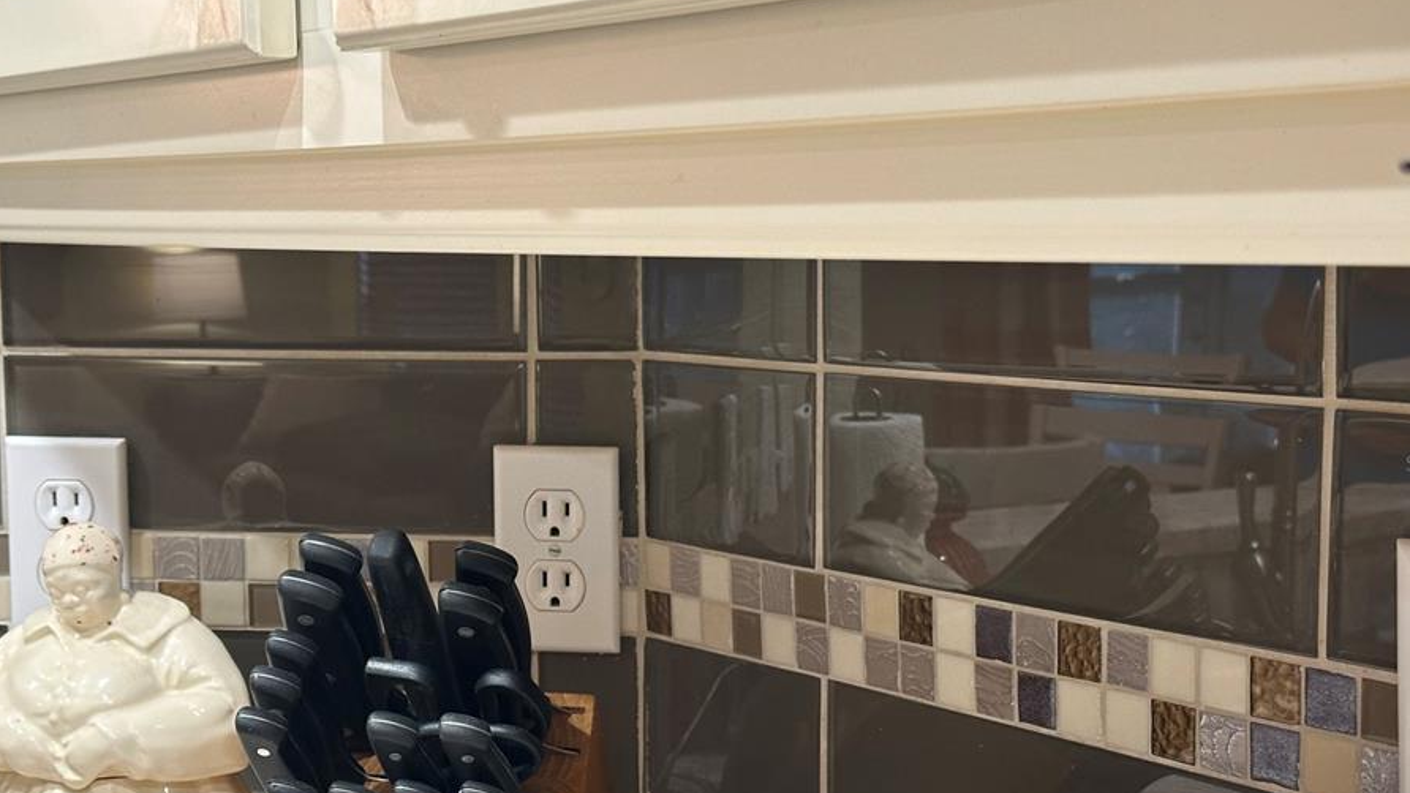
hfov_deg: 34.9
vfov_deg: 20.0
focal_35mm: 60
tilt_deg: -6.2
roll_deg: -0.3
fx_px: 2244
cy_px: 463
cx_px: 692
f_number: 1.78
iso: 200
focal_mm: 6.86
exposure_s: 1/40
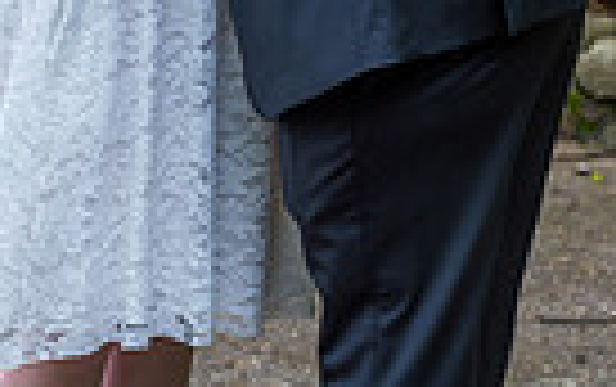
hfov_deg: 9.5
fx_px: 3715
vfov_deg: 5.9
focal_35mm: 221
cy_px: 4
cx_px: 232
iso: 400
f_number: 4
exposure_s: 1/180
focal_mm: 66
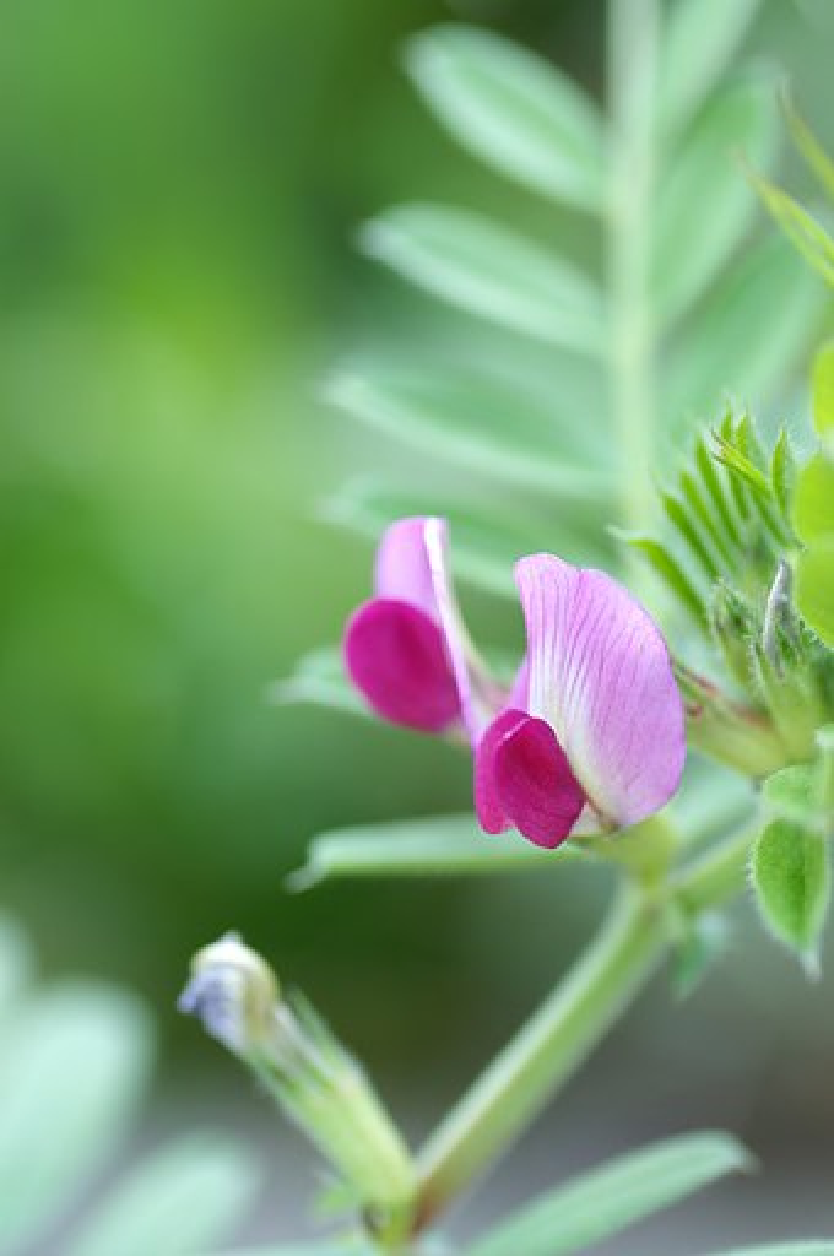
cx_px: 417
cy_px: 628
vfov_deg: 15.2
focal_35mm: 135
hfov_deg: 10.1
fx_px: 4704
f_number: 3.5
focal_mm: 90
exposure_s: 1/100
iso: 100
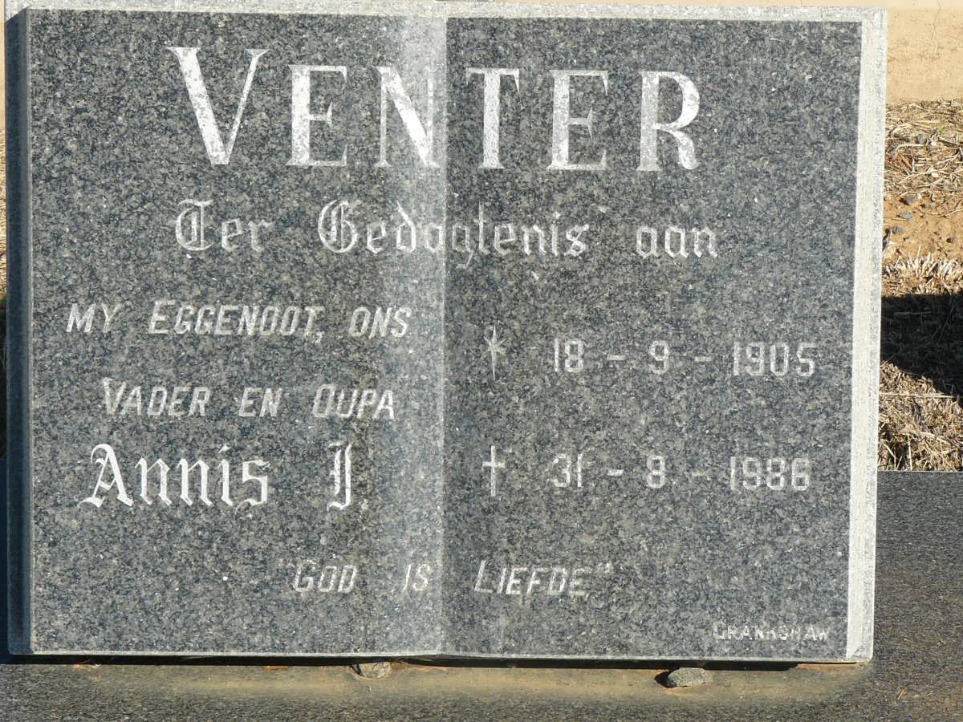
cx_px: 482
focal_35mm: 98
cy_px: 361
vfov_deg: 15.1
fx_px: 2726
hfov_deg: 20.0
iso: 100
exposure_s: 1/320
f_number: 5.6
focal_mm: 13.7
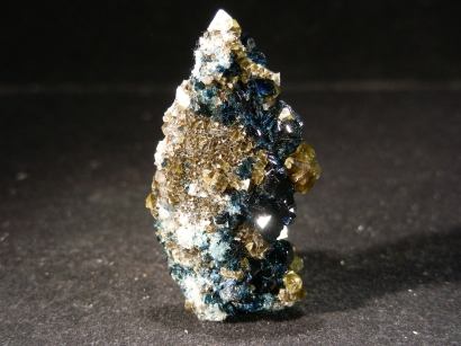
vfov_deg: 14.9
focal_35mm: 99
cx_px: 230
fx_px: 1318
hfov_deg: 19.8
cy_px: 173
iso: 200
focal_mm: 16.5
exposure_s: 1/25.8
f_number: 3.5
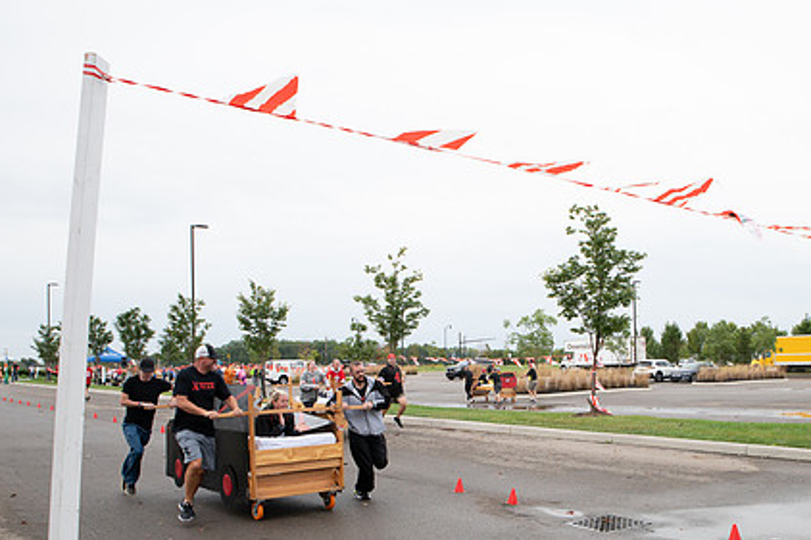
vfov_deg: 39.5
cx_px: 502
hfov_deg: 56.6
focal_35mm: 33
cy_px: 361
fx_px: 743
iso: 640
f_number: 7.1
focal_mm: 24
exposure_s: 1/320
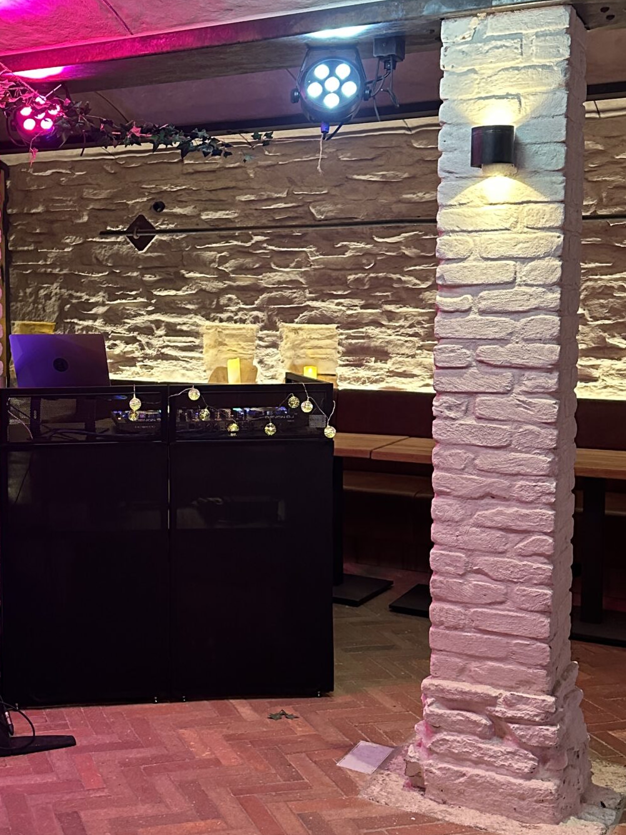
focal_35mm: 46
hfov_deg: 30.7
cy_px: 382
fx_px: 1109
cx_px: 126
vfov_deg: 41.2
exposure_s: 1/42
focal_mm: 6.86
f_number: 1.78
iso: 800
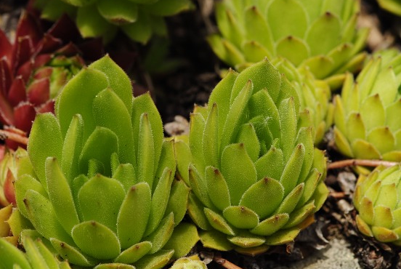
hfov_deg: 11.1
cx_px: 244
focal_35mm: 185
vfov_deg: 7.5
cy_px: 105
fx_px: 2061
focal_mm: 85
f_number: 8
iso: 100
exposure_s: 1/160
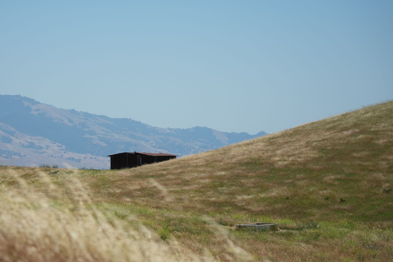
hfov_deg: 11.5
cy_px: 163
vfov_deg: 7.7
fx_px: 1943
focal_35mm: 178
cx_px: 125
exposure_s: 1/3200
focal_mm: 122
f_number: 5.6
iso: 500
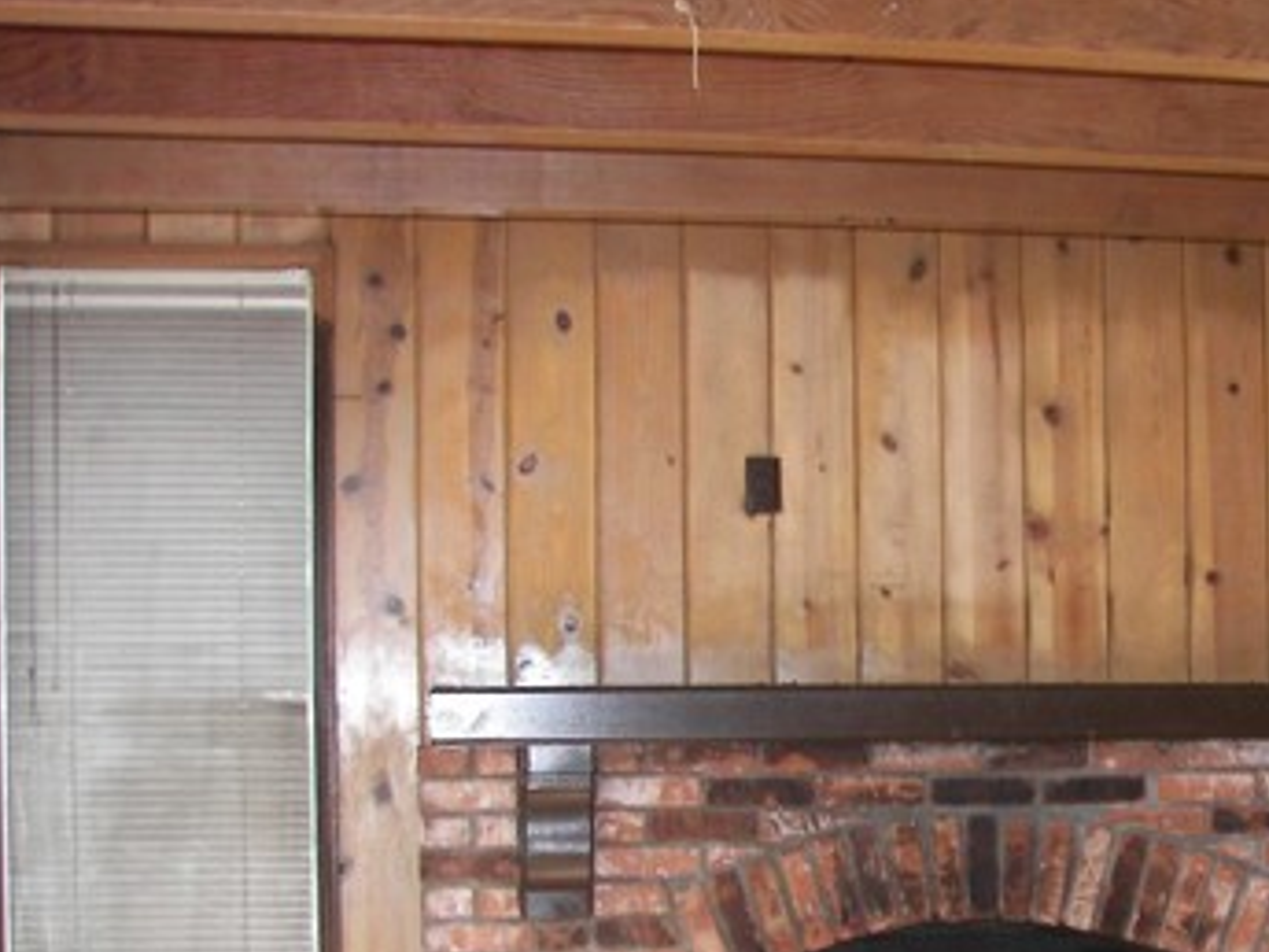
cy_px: 797
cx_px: 981
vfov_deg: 21.6
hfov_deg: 28.5
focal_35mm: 67
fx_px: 2456
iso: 100
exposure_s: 1/30
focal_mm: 6
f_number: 2.8
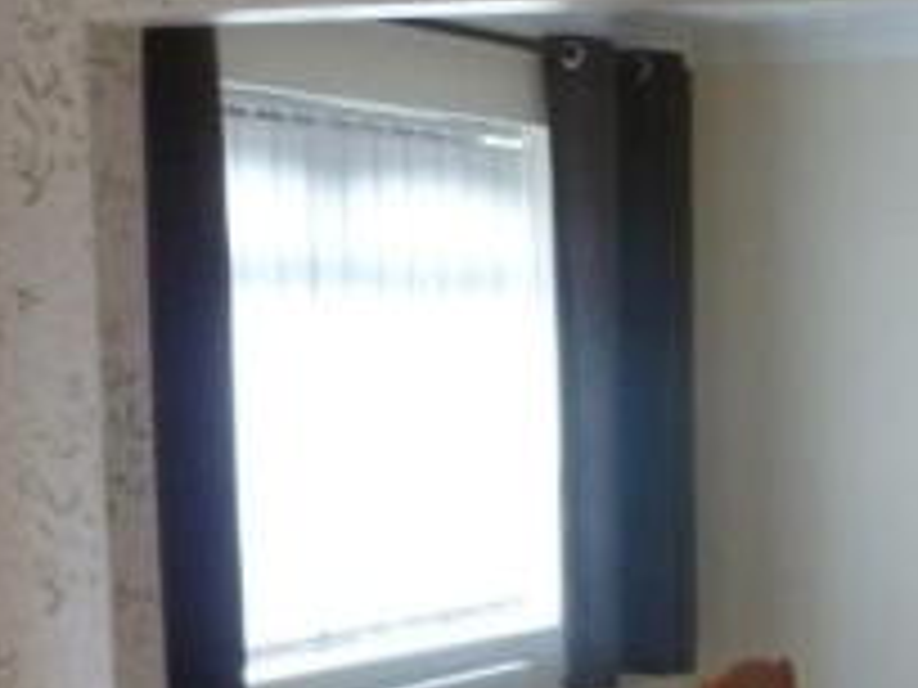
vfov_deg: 18.1
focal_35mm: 80
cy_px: 650
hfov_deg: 22.8
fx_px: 2122
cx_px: 1042
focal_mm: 5
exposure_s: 1/50
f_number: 3.3
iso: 400
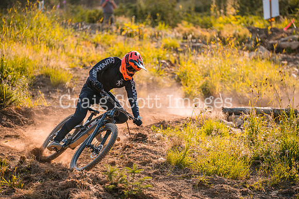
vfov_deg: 8.8
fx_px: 1287
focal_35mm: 155
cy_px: 100
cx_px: 150
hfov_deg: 13.3
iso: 200
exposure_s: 1/1250
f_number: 2.8
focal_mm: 155
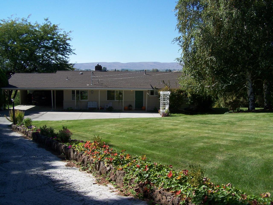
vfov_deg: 37.7
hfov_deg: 49.0
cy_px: 102
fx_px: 300
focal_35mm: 38
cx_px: 136
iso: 80
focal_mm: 6.3
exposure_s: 1/750
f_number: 4
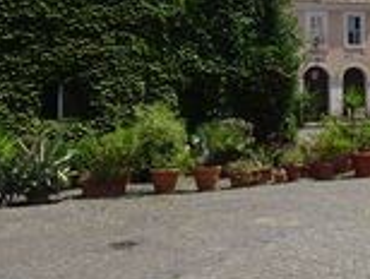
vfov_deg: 20.7
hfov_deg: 24.8
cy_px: 38
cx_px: 454
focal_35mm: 70
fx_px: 749
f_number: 3.5
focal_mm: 4.1
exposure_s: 1/1000
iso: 80
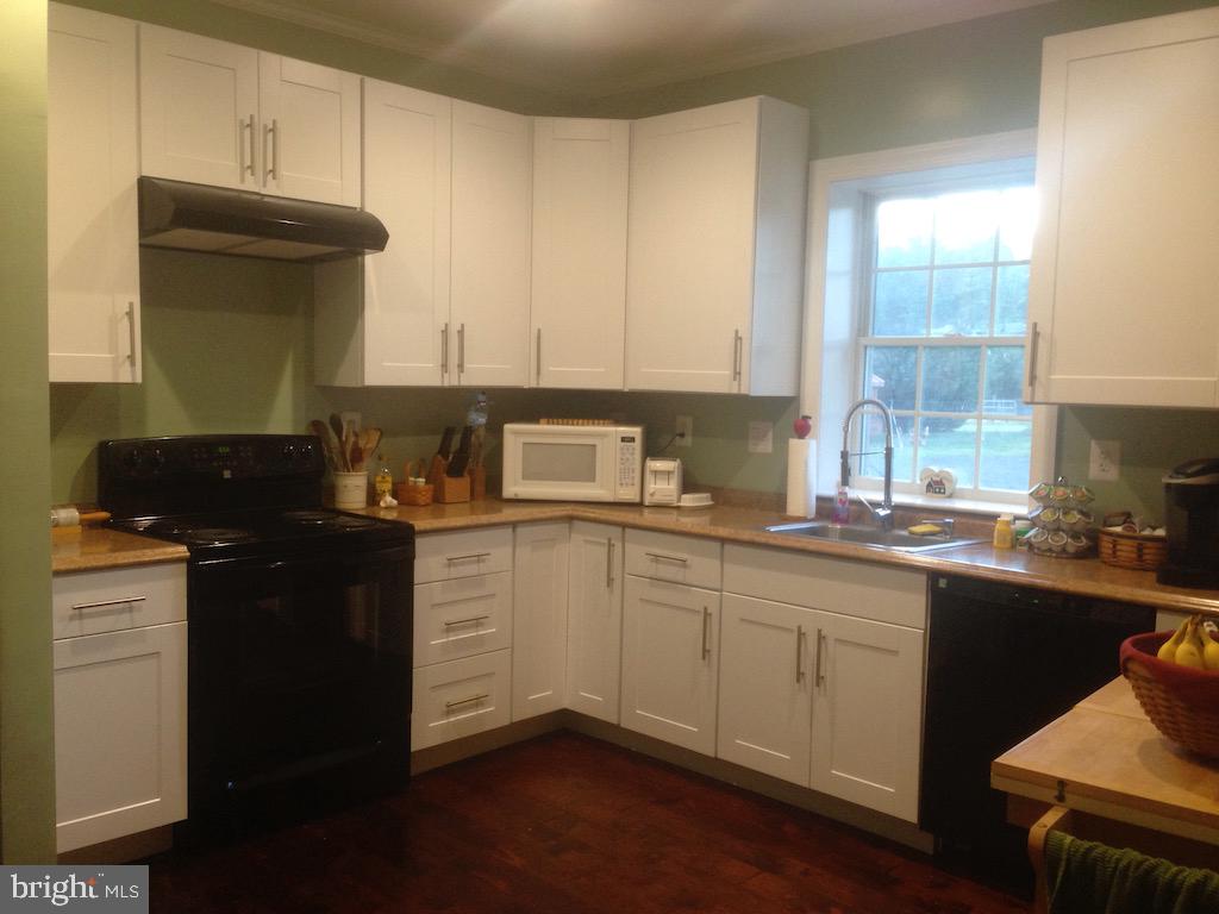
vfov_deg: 42.9
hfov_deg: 55.4
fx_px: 1162
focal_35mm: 33
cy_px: 457
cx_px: 610
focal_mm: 4.12
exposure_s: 1/20
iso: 100
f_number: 2.4
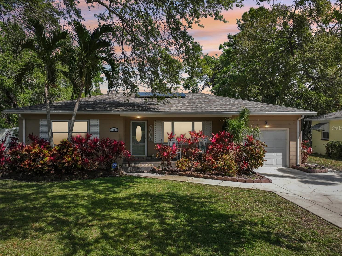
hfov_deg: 67.3
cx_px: 169
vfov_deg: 53.0
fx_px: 257
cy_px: 128
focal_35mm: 26
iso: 400
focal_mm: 12.29
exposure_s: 1/5000
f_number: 2.8
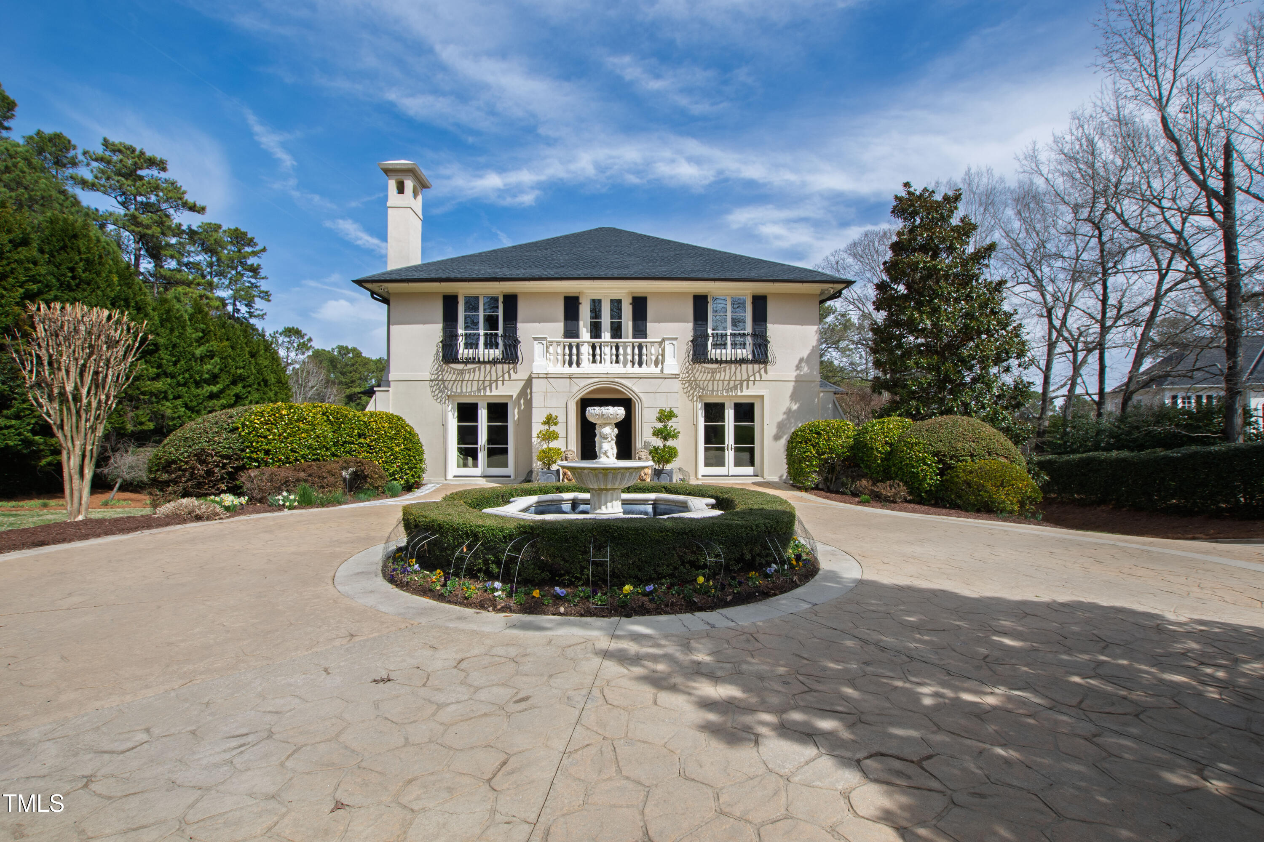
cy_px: 421
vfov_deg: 77.3
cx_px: 632
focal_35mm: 15
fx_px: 527
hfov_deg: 100.4
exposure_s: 1/250
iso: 100
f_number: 8
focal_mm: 10
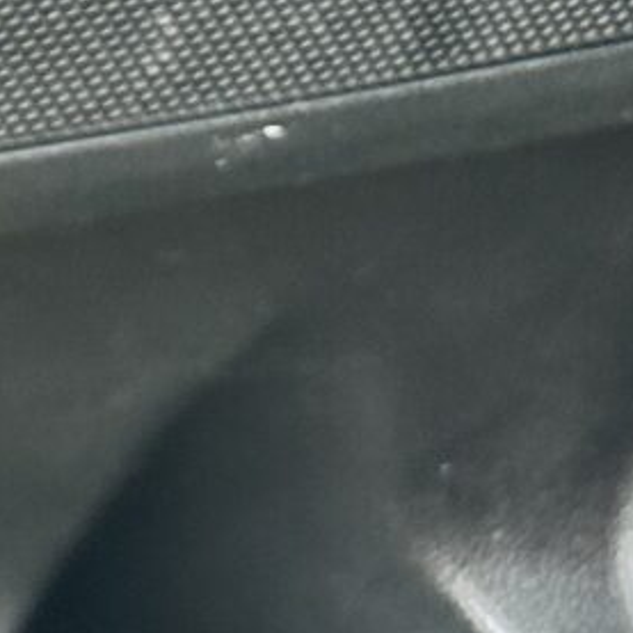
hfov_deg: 7.3
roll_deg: +2.6
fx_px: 4055
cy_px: -1012
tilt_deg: -36.9
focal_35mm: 196
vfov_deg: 8.1
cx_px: -1577
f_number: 1.78
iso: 80
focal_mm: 6.86
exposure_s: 1/167
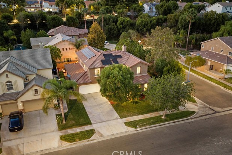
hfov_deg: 63.7
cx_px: 114
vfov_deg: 45.0
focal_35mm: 29
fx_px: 187
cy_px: 80
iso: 1600
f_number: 2
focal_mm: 14.45
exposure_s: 1/8
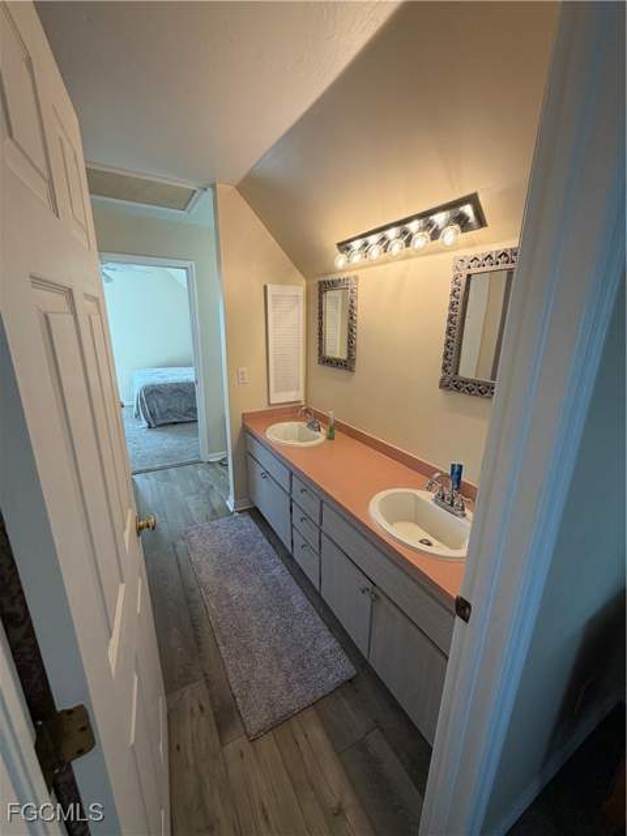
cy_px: 418
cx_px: 314
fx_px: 338
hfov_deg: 85.7
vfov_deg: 102.1
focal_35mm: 14
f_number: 2.2
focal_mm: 2.22
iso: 160
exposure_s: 1/120
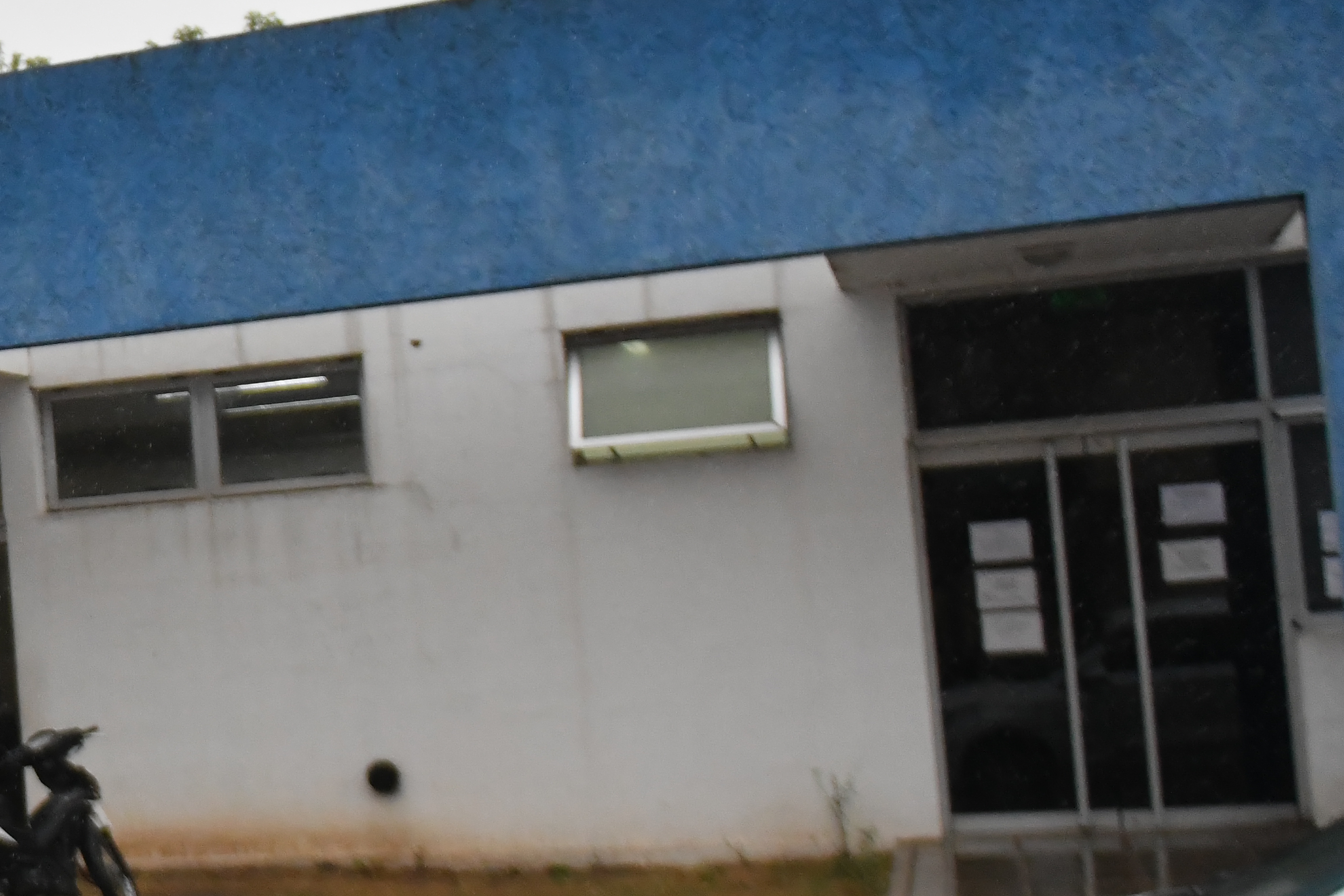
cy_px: 435
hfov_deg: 24.6
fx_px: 2613
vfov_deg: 19.5
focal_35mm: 70
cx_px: -459
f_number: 2.8
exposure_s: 1/1250
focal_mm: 24
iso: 1600
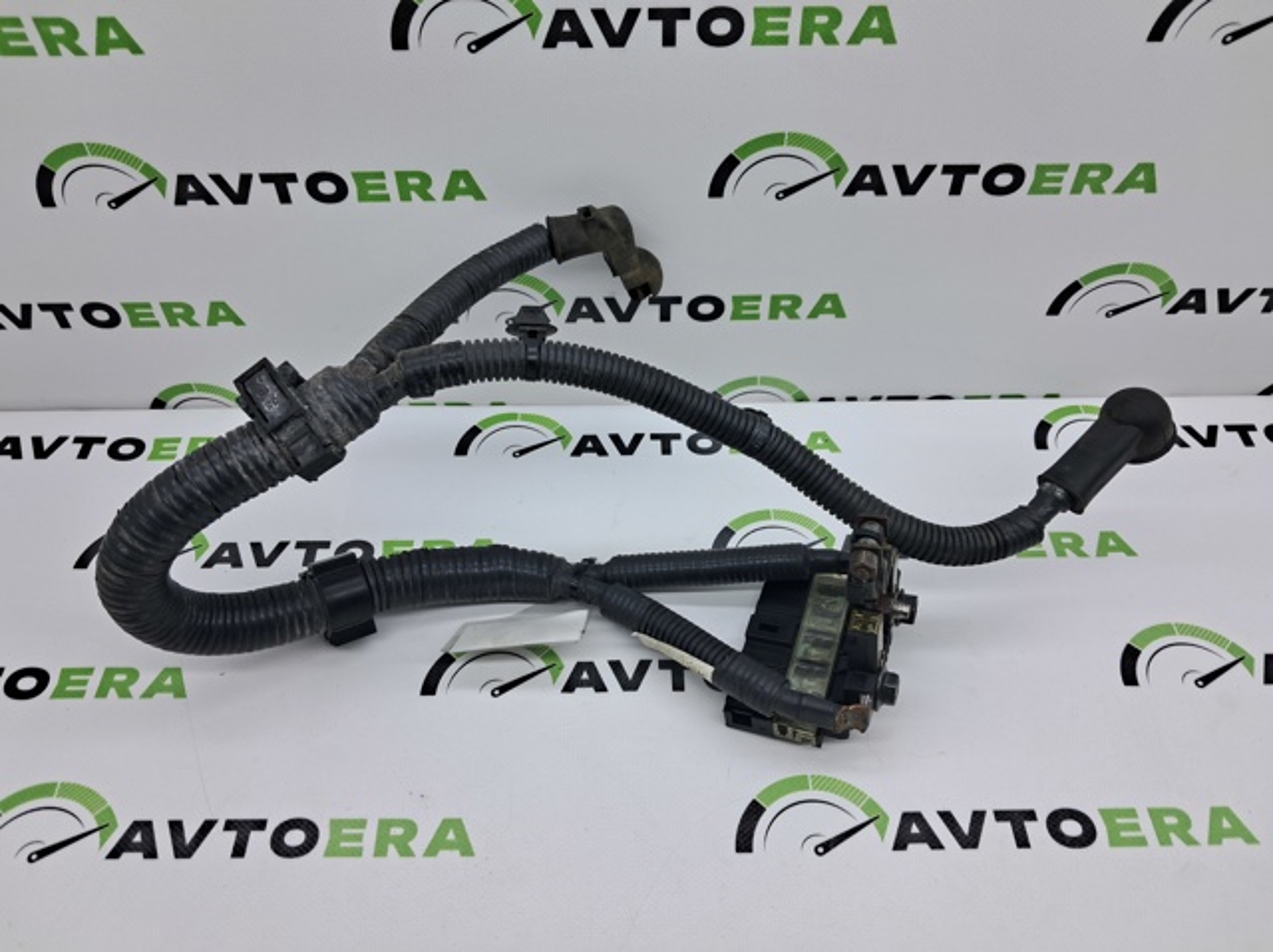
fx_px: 992
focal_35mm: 27
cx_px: 636
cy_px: 476
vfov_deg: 51.3
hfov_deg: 65.4
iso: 50
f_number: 1.8
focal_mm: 4
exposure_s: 1/119
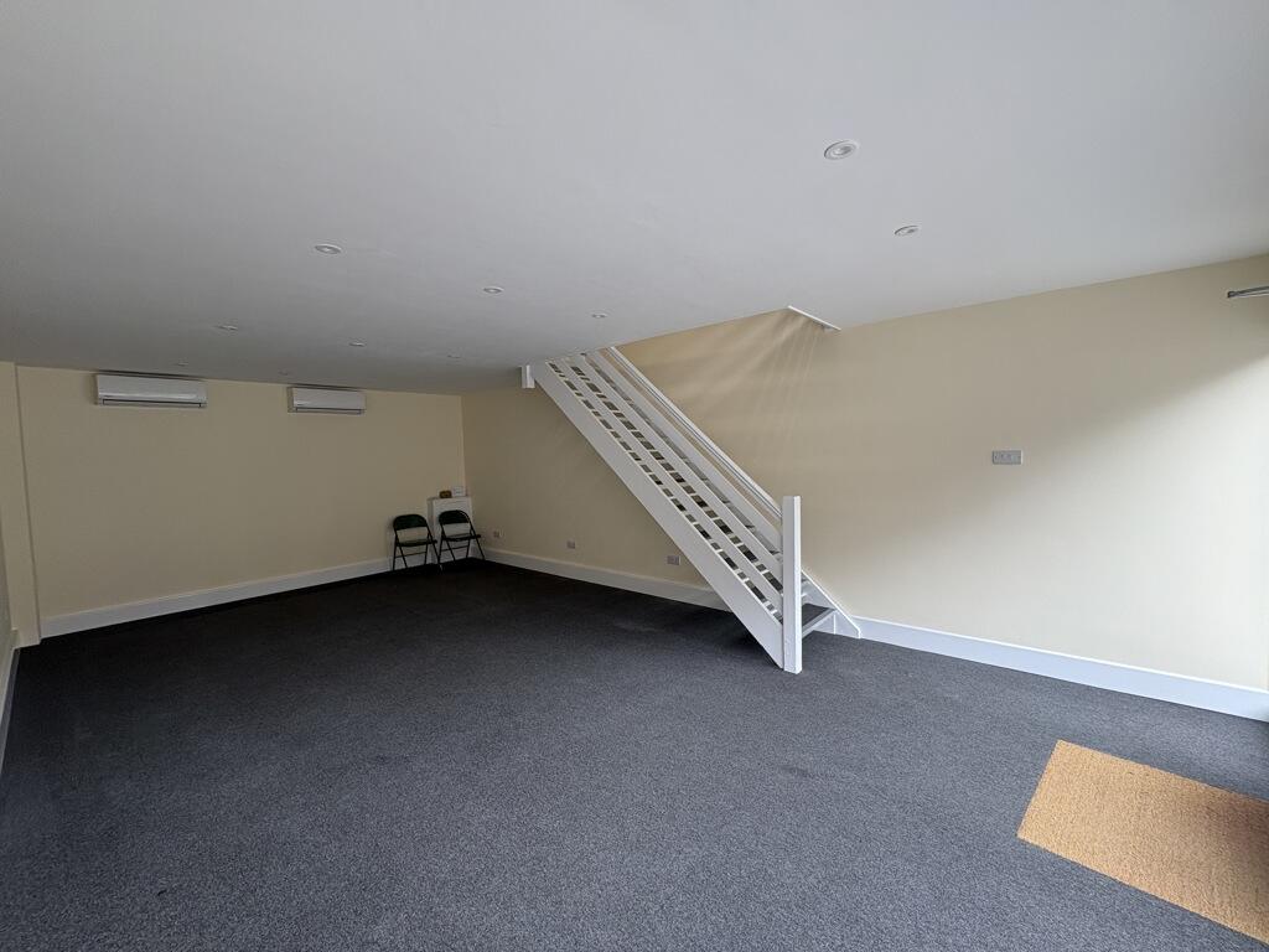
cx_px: 634
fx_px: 513
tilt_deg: -2.7
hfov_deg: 102.1
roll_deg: +2.6
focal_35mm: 14
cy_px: 476
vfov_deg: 85.7
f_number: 2.2
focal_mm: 2.22
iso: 64
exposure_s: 1/99
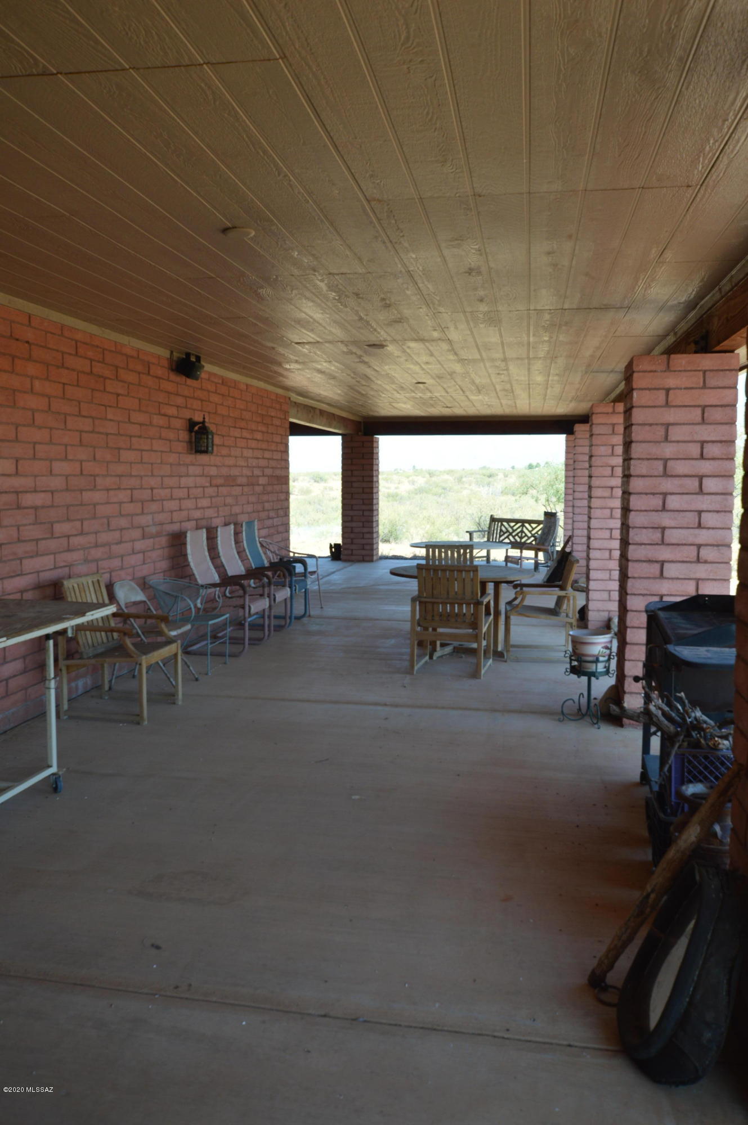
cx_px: 374
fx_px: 937
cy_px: 562
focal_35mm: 30
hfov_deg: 43.5
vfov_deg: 62.0
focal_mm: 20
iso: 160
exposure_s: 1/125
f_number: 5.6
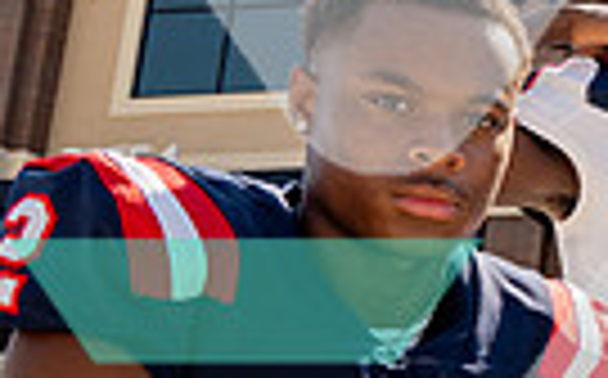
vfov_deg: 12.1
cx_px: 1157
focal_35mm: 105
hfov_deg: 16.1
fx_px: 1738
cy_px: 479
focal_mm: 24
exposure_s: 1/320
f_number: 7.1
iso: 100
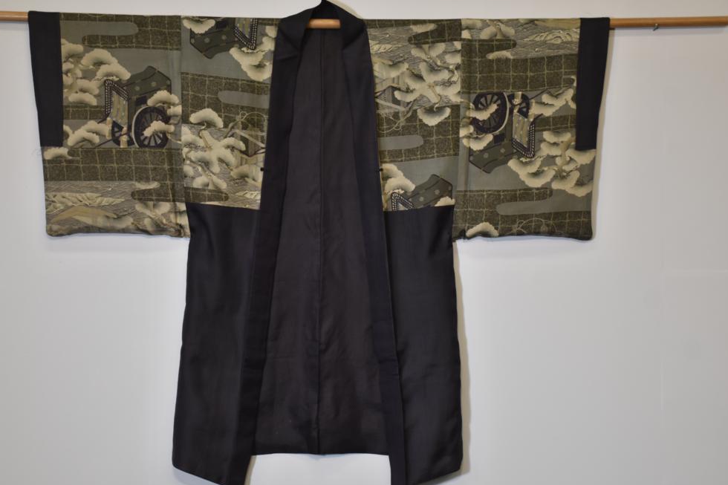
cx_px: 343
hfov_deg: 24.5
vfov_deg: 16.4
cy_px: 245
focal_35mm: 83
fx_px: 1678
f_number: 4.8
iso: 400
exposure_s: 1/60
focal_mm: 50
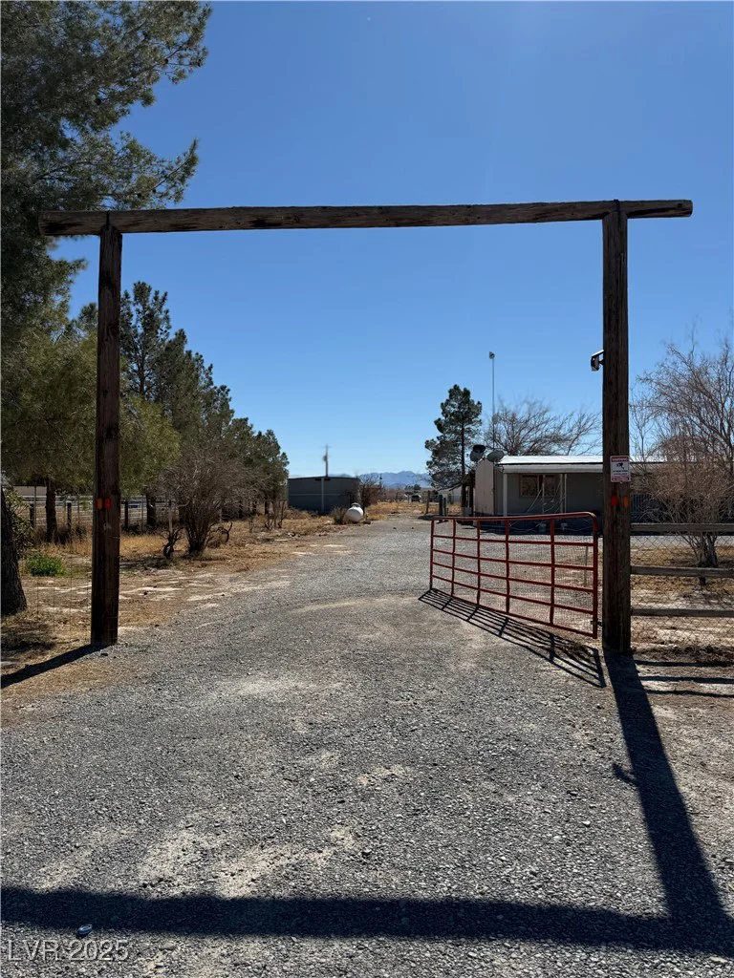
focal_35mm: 24
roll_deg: +0.1
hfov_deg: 56.8
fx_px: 679
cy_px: 489
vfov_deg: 71.6
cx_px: 367
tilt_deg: +1.3
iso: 80
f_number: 1.78
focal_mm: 6.76
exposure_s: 1/9091
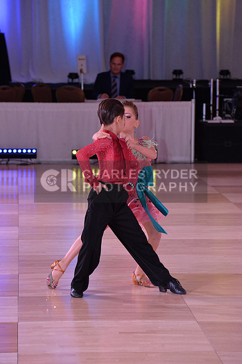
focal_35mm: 190
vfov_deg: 10.8
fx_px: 1921
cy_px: 182
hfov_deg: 7.2
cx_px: 121
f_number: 7.1
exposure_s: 1/250
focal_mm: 190
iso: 2000
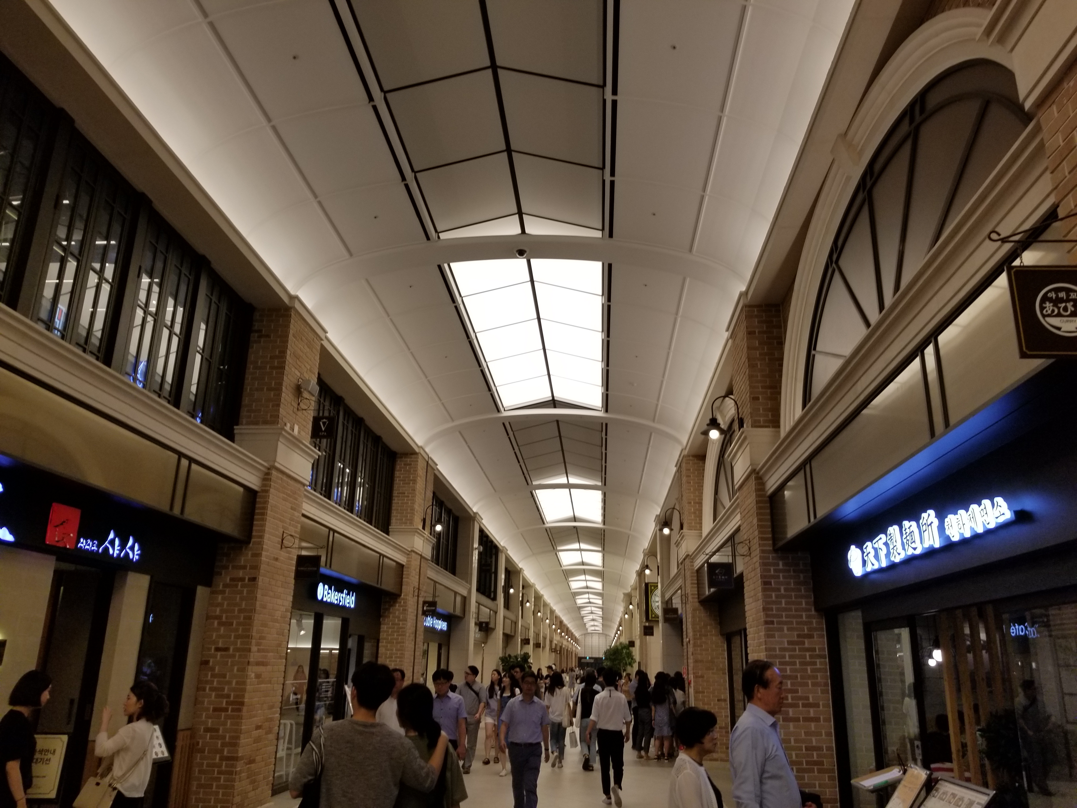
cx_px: 538
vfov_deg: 53.1
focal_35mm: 26
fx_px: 809
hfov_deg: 67.3
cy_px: 404
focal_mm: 4.25
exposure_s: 1/150
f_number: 1.7
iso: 50
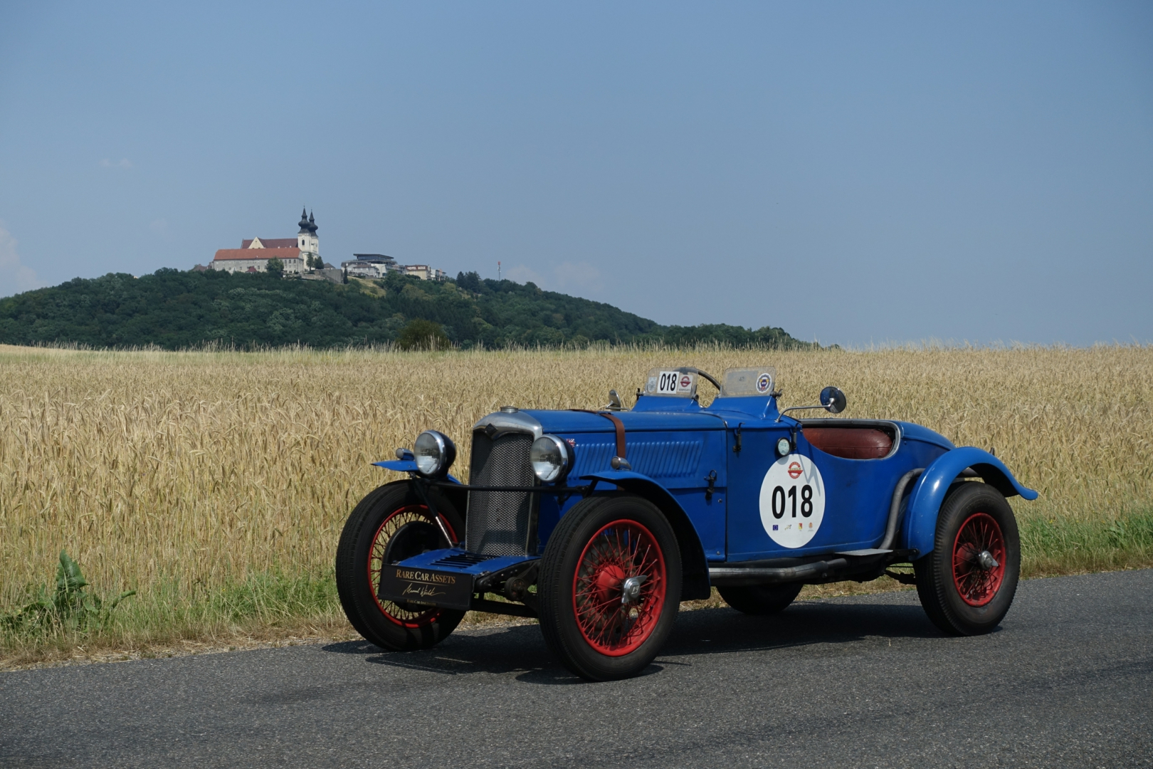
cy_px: 384
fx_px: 2082
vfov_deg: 20.9
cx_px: 576
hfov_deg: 31.0
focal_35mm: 65
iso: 125
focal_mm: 23.9
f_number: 4
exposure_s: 1/250
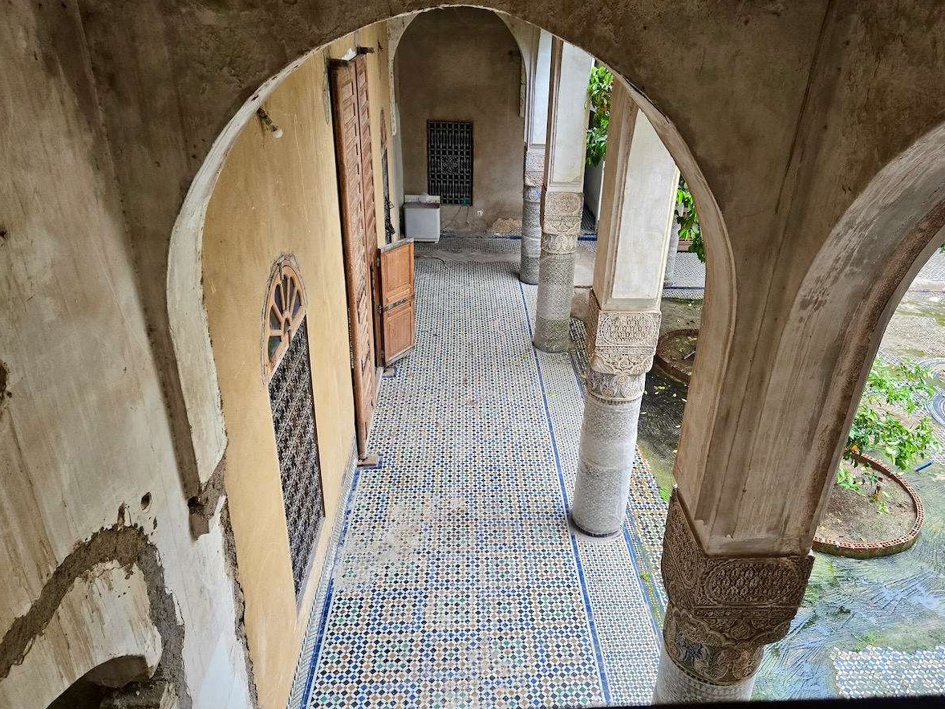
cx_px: 510
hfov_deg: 69.3
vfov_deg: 54.8
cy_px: 381
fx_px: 682
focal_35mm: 25
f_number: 1.8
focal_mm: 5.4
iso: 200
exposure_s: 1/180
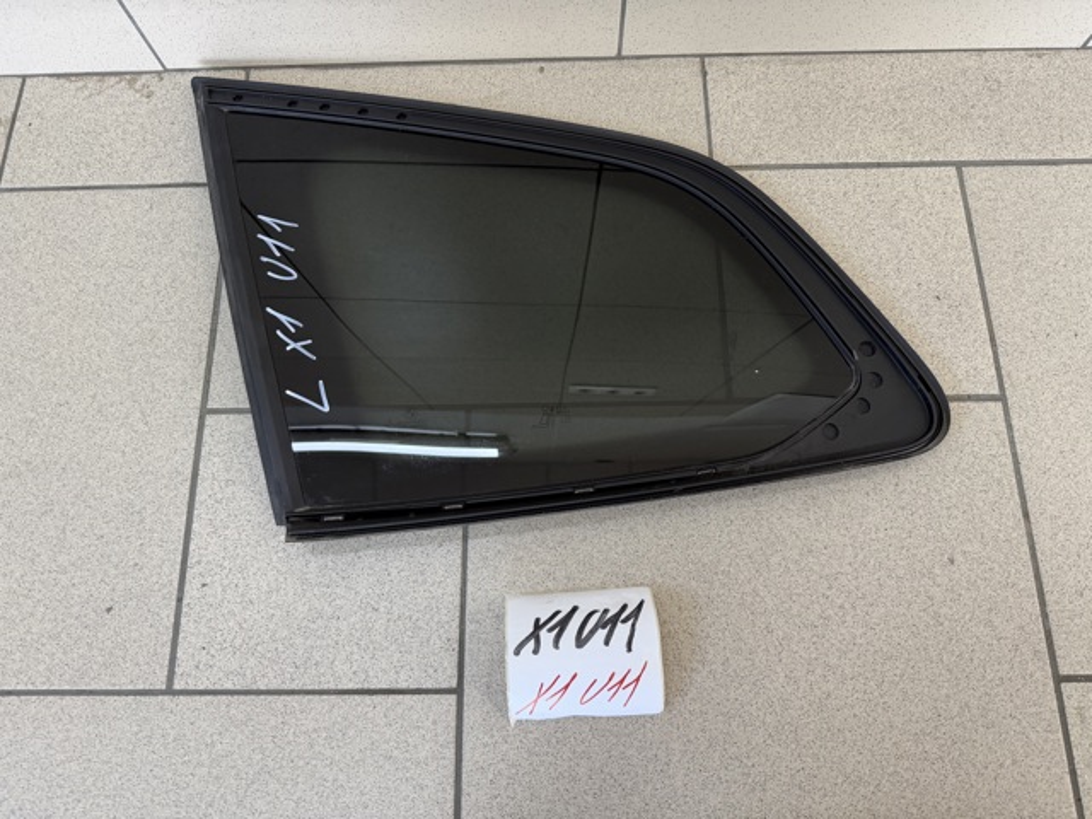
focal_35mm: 24
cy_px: 410
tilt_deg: -71.9
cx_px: 546
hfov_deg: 71.6
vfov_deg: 56.8
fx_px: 757
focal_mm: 6.76
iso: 200
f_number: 1.78
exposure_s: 1/121
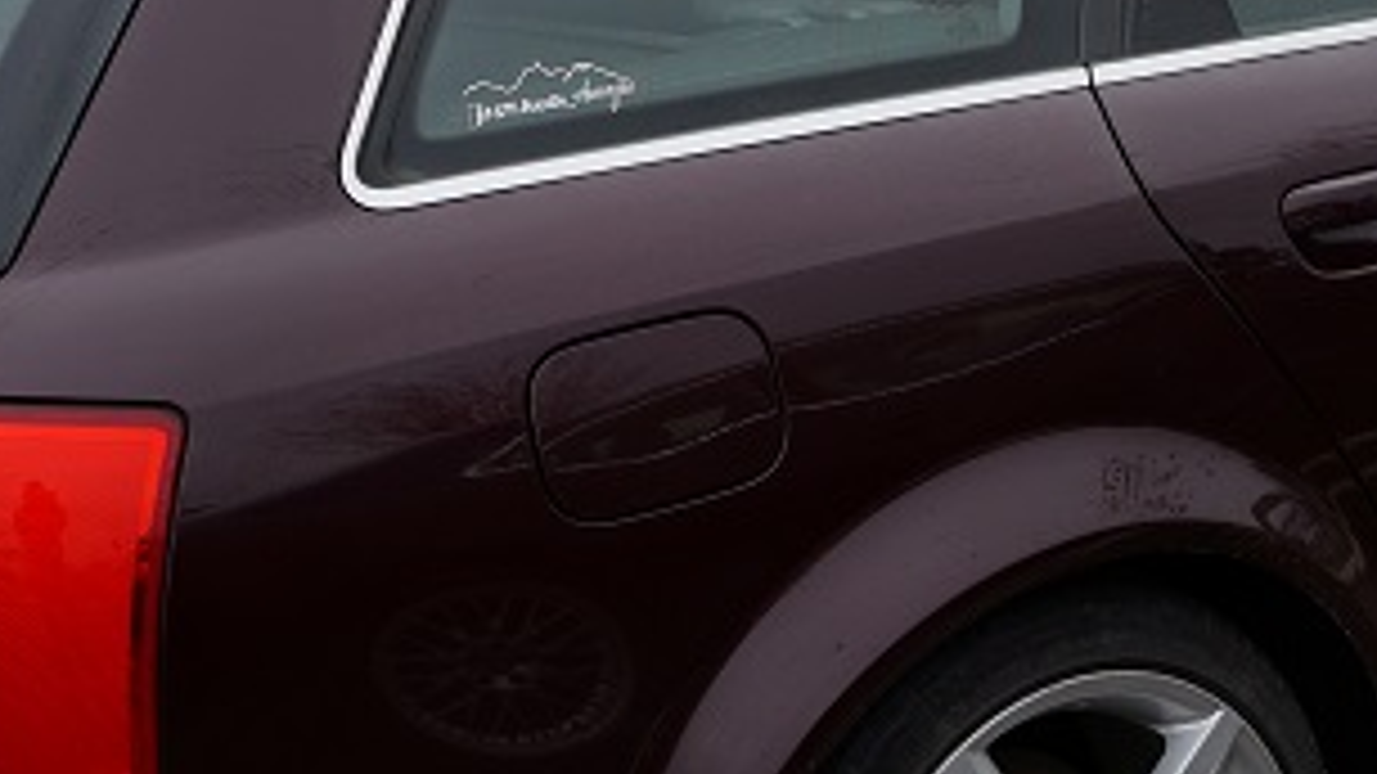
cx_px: 1048
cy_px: 248
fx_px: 2701
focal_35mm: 74
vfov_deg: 16.3
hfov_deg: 28.1
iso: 100
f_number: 6.3
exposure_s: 1/125
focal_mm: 18
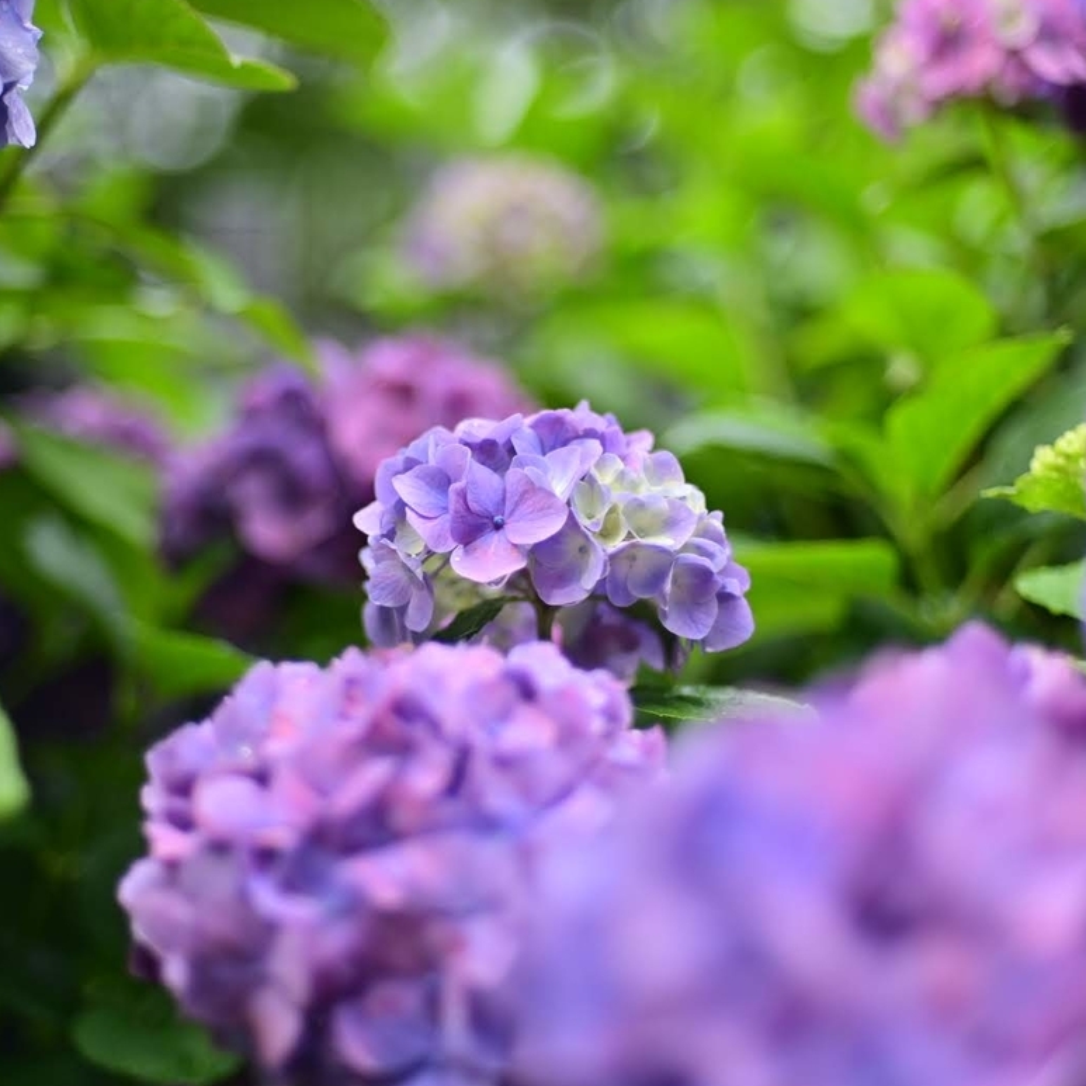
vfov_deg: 26.1
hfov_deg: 26.1
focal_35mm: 66
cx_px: 472
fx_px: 2343
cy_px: 531
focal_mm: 50
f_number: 1.4
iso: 125
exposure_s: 1/1600
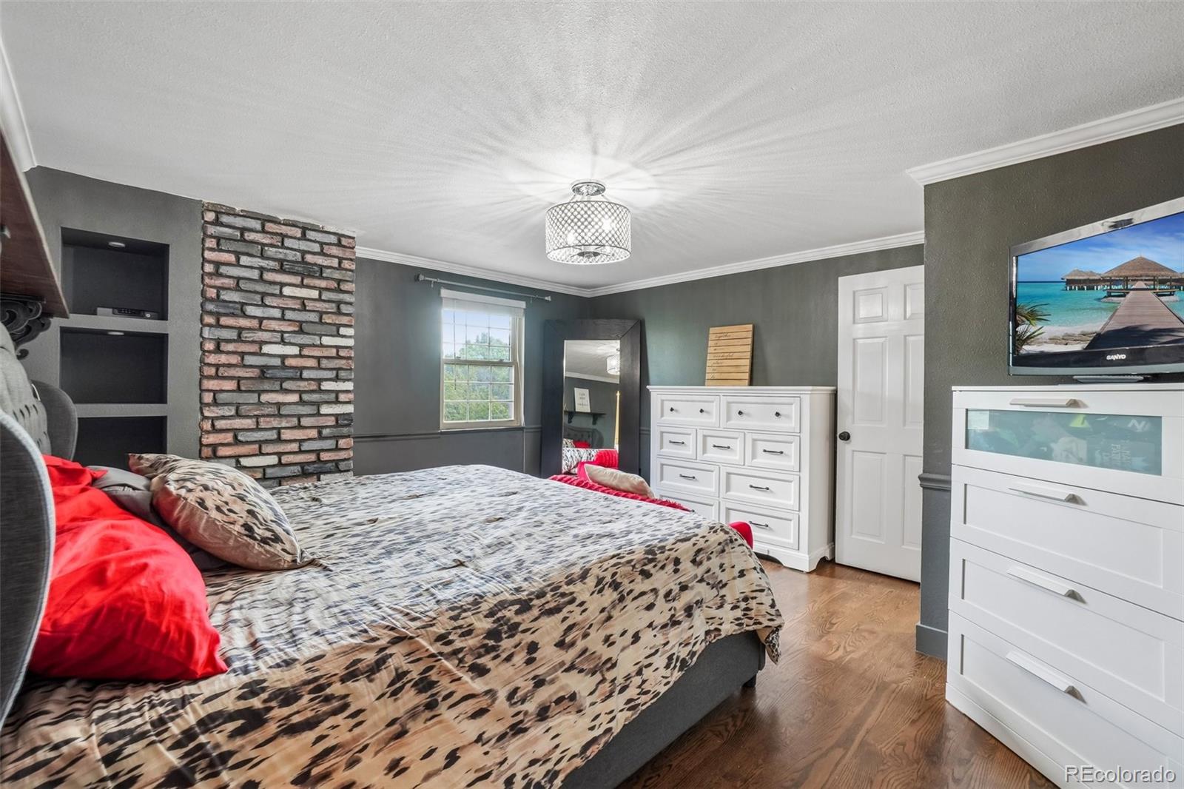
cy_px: 394
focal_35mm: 15
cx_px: 592
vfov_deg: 77.3
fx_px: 493
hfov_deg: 100.4
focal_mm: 10
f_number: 8
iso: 400
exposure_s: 1/3.33
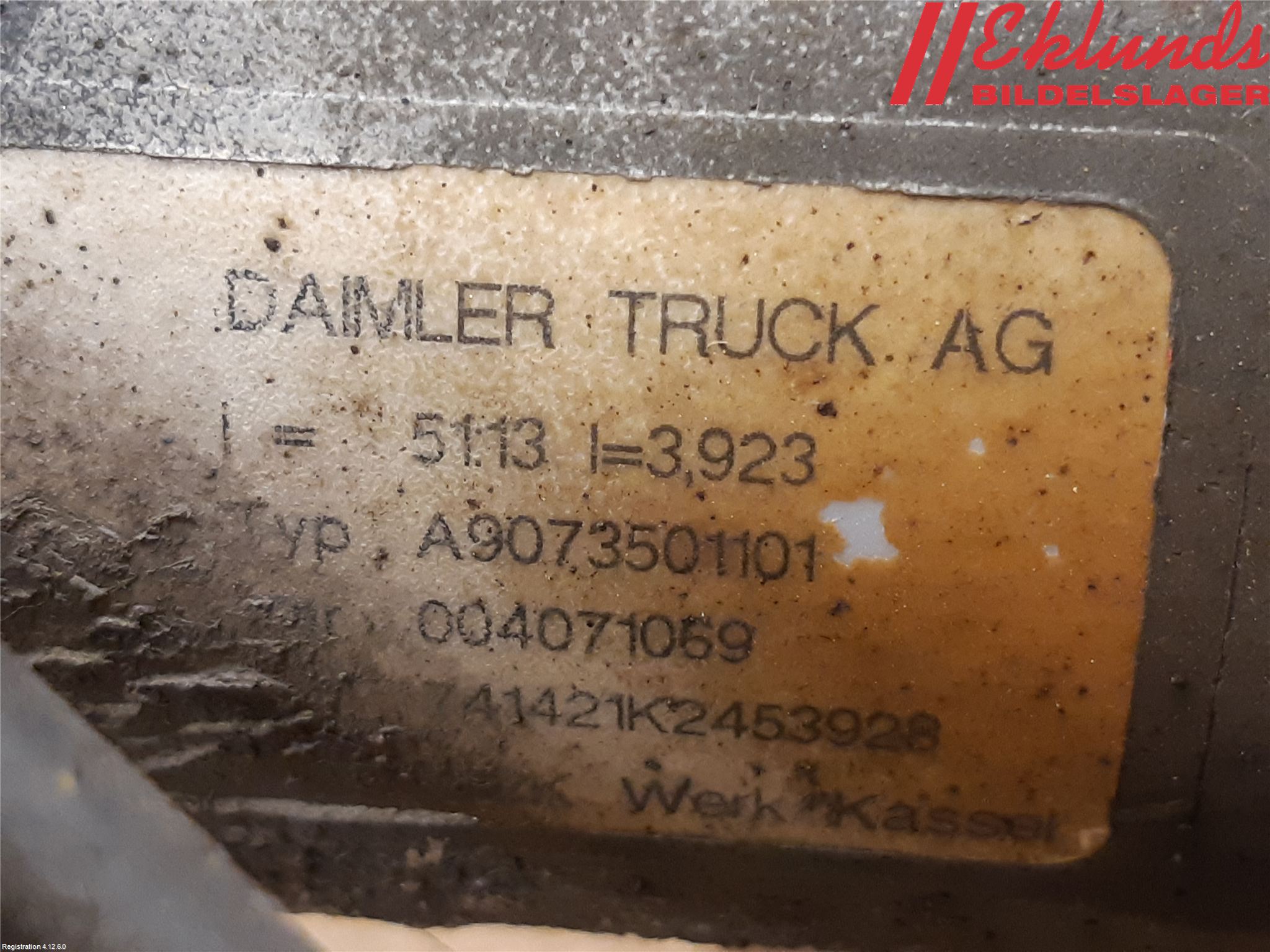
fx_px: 954
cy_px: 476
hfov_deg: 67.3
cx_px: 635
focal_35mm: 26
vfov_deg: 53.1
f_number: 1.7
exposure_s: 1/33
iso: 250
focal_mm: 3.93
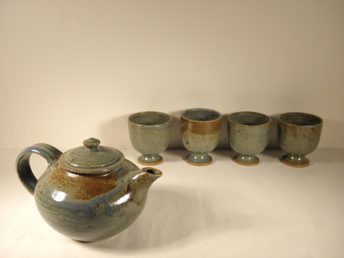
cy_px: 129
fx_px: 378
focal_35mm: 38
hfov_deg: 49.0
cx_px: 172
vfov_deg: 37.7
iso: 100
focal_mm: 6.8
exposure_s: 1/60
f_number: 3.7
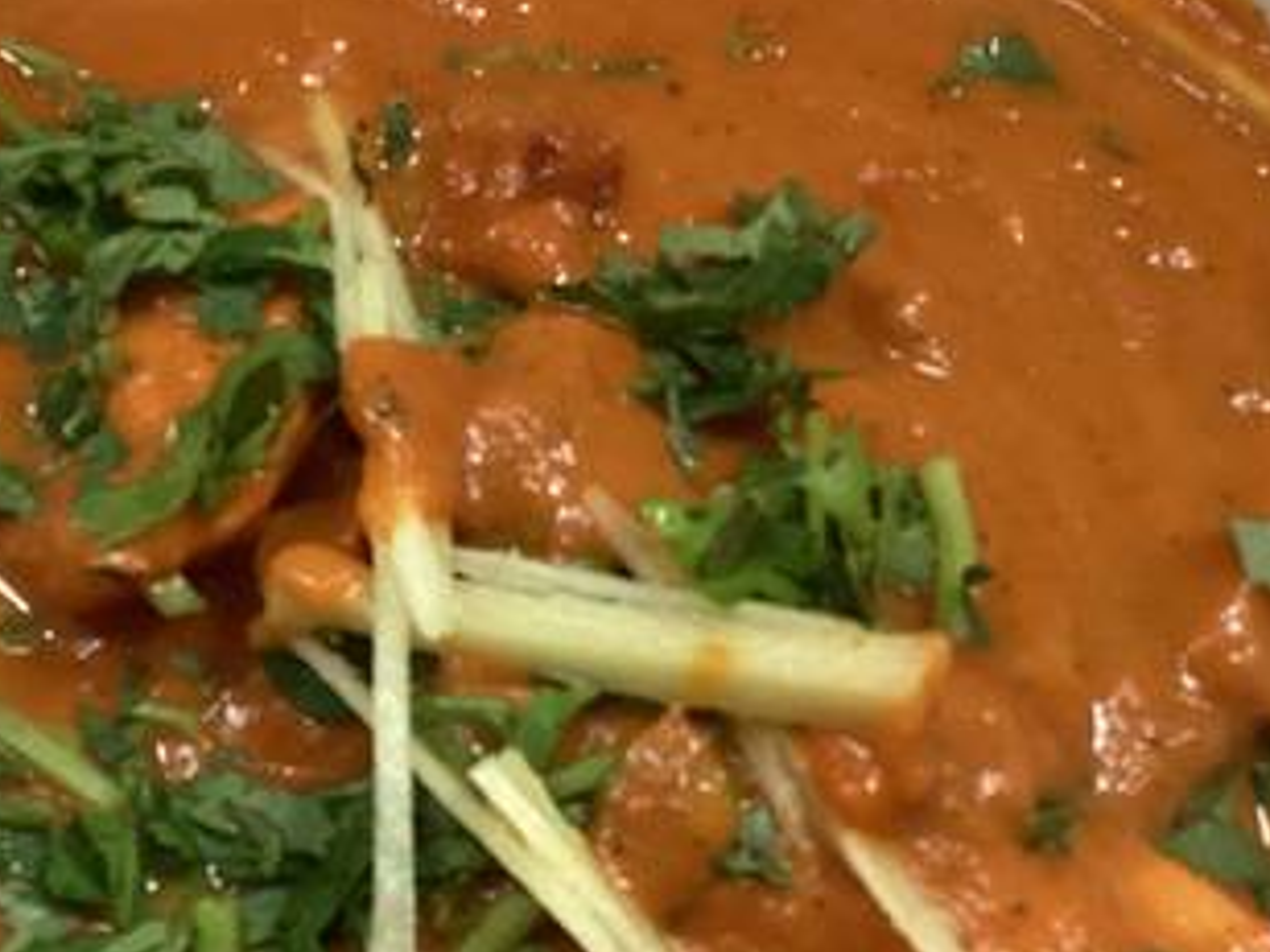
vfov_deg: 24.3
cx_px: 285
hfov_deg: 32.0
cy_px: 812
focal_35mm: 59
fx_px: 2165
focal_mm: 3.3
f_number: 2.4
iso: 160
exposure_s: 1/60
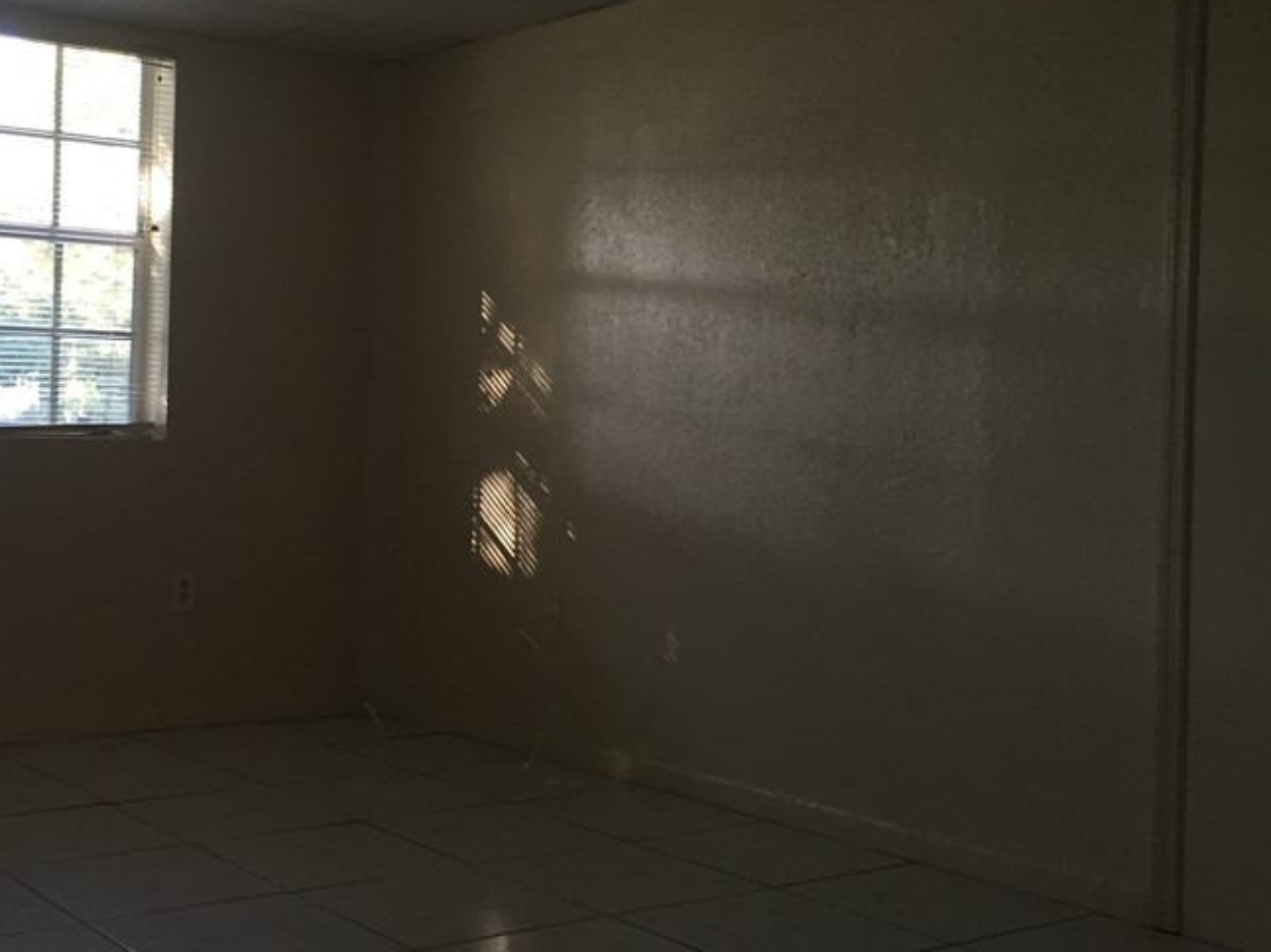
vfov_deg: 31.5
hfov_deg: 40.4
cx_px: 368
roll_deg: -1.3
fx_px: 1688
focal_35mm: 46
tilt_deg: +1.4
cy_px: 417
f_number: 2.2
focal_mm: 4.15
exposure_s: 1/30
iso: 40
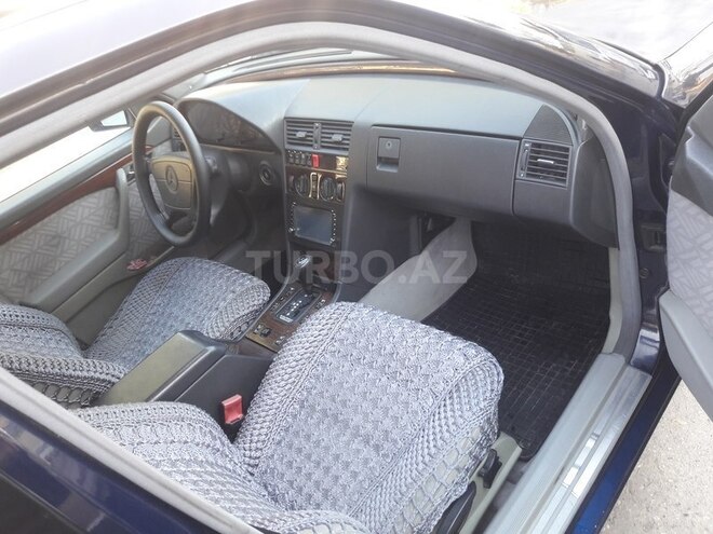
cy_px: 267
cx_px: 356
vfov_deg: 49.7
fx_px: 577
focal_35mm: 28
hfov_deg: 63.4
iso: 64
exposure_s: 1/33
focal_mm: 3.7
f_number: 1.9
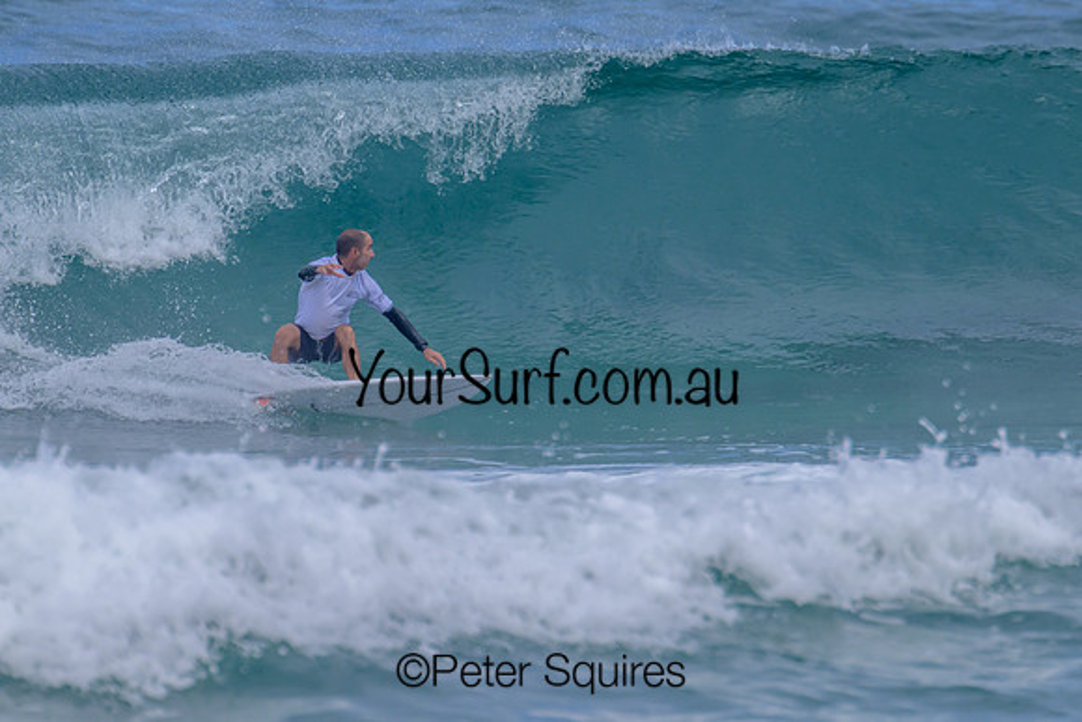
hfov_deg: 1.9
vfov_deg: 1.3
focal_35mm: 1081
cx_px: 482
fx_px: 32483
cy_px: 296
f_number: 11
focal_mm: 800
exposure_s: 1/2000
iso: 900
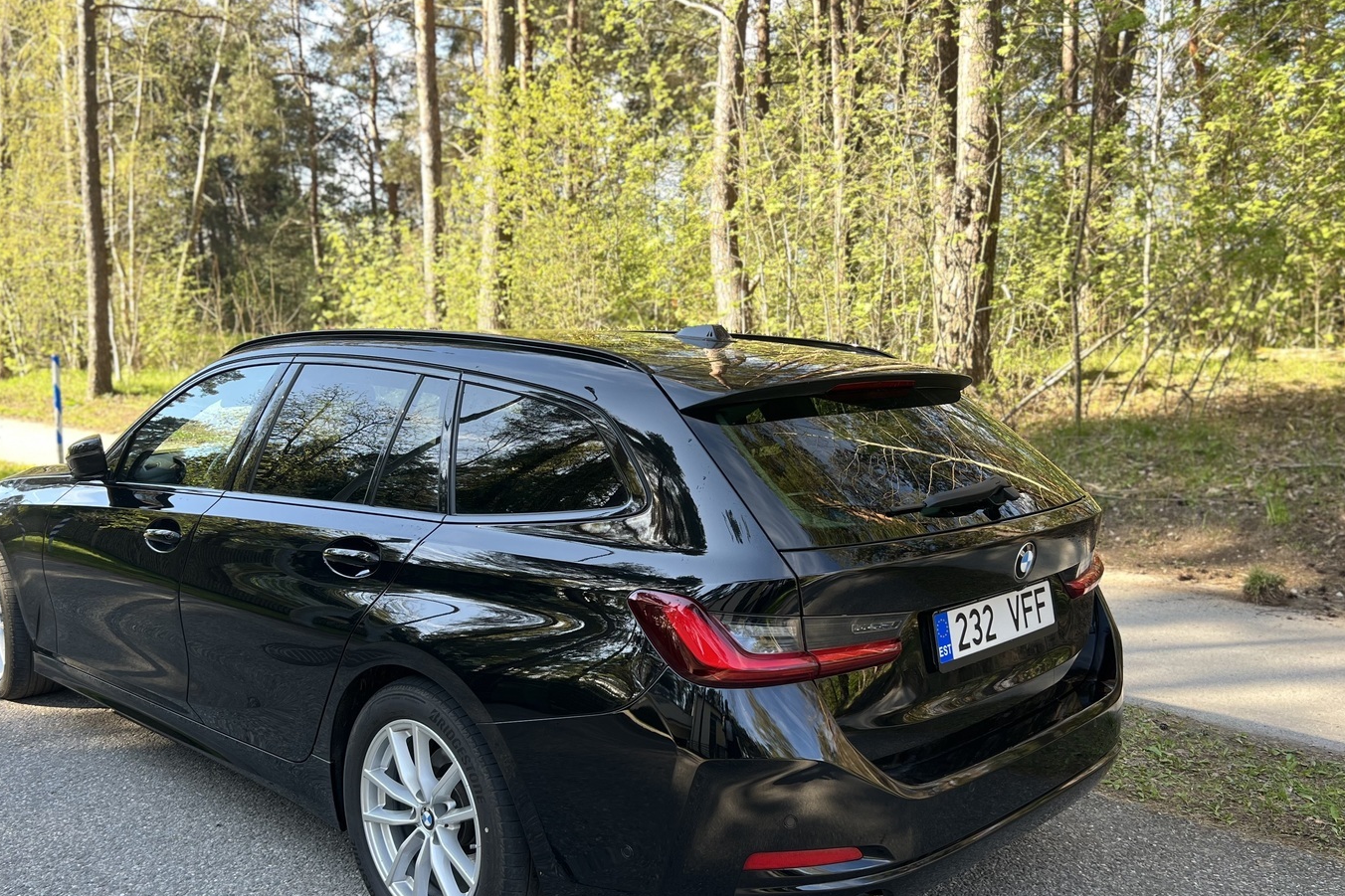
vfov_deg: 41.0
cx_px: 630
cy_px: 517
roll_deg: -0.3
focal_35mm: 32
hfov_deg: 58.7
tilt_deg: -10.0
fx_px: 1195
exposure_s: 1/171
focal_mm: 5.7
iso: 50
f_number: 1.5
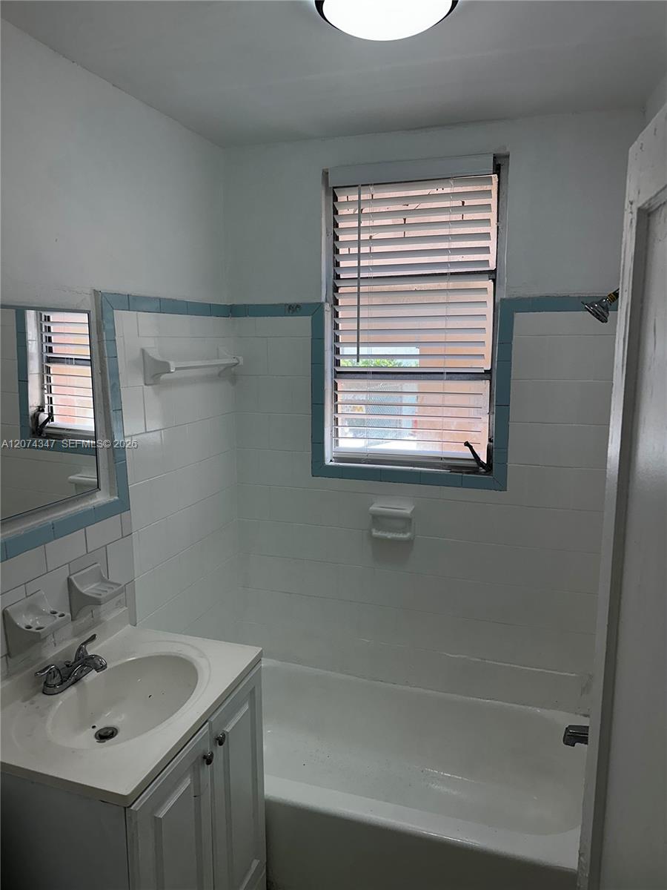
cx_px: 334
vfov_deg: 71.6
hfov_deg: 56.8
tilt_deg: -9.3
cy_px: 445
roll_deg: -0.5
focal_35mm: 24
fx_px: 617
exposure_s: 1/335
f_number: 1.78
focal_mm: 6.86
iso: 80
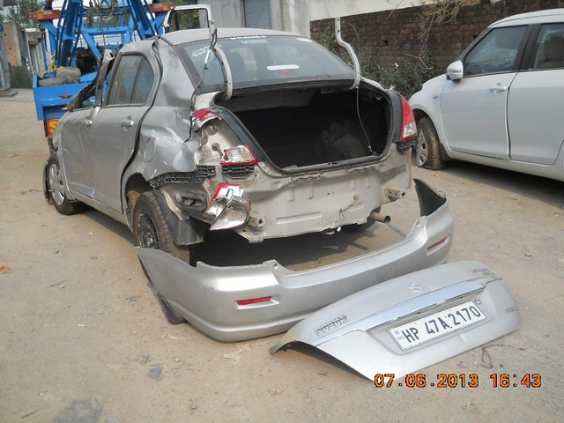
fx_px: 668
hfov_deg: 45.8
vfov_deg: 35.1
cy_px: 212
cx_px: 282
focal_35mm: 41
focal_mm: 6.72
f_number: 5.5
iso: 80
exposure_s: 1/250
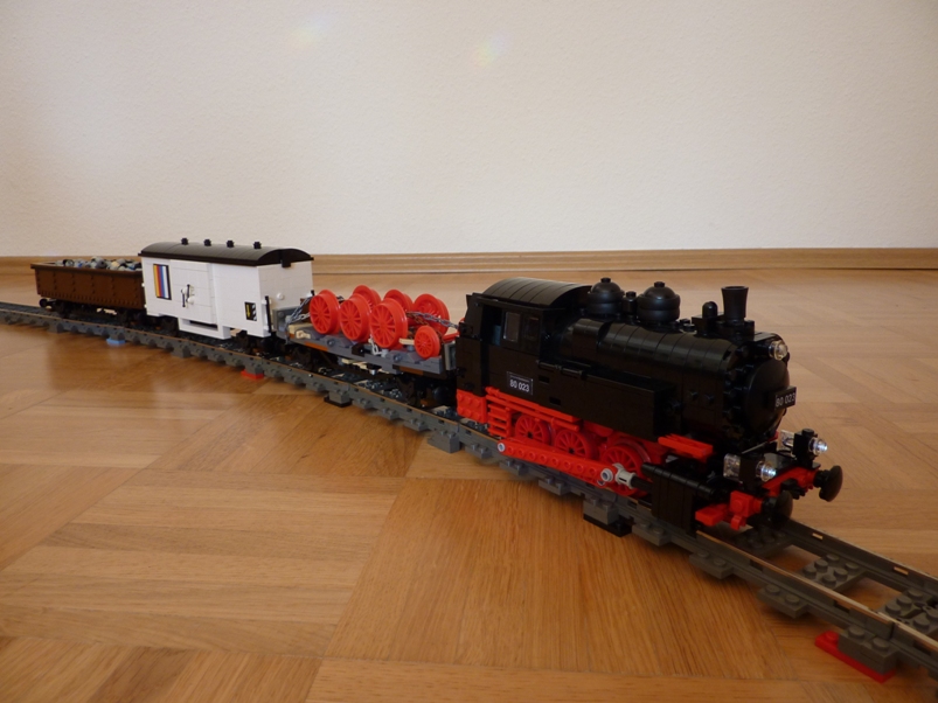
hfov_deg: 69.4
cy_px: 352
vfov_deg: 54.9
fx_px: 677
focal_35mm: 25
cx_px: 469
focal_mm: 4.1
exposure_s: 1/30
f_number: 3.3
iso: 125
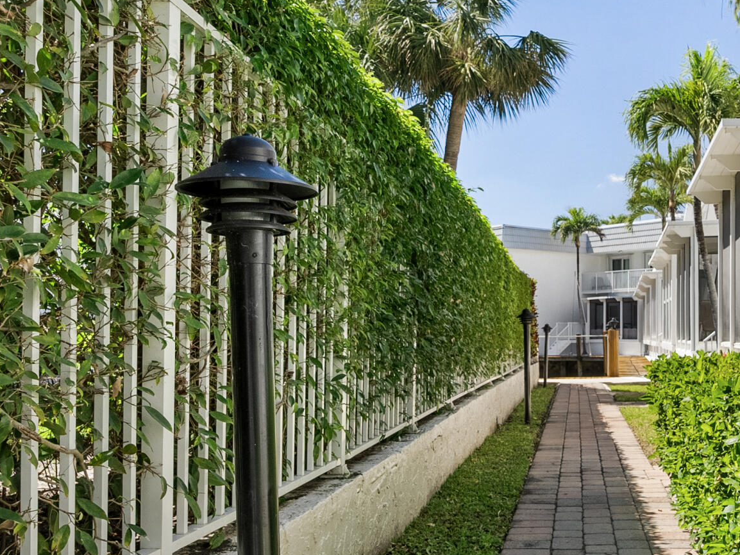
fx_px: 855
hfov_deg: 44.8
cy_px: 347
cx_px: 578
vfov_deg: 35.8
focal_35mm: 40
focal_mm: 16
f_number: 8
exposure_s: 1/200
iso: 400
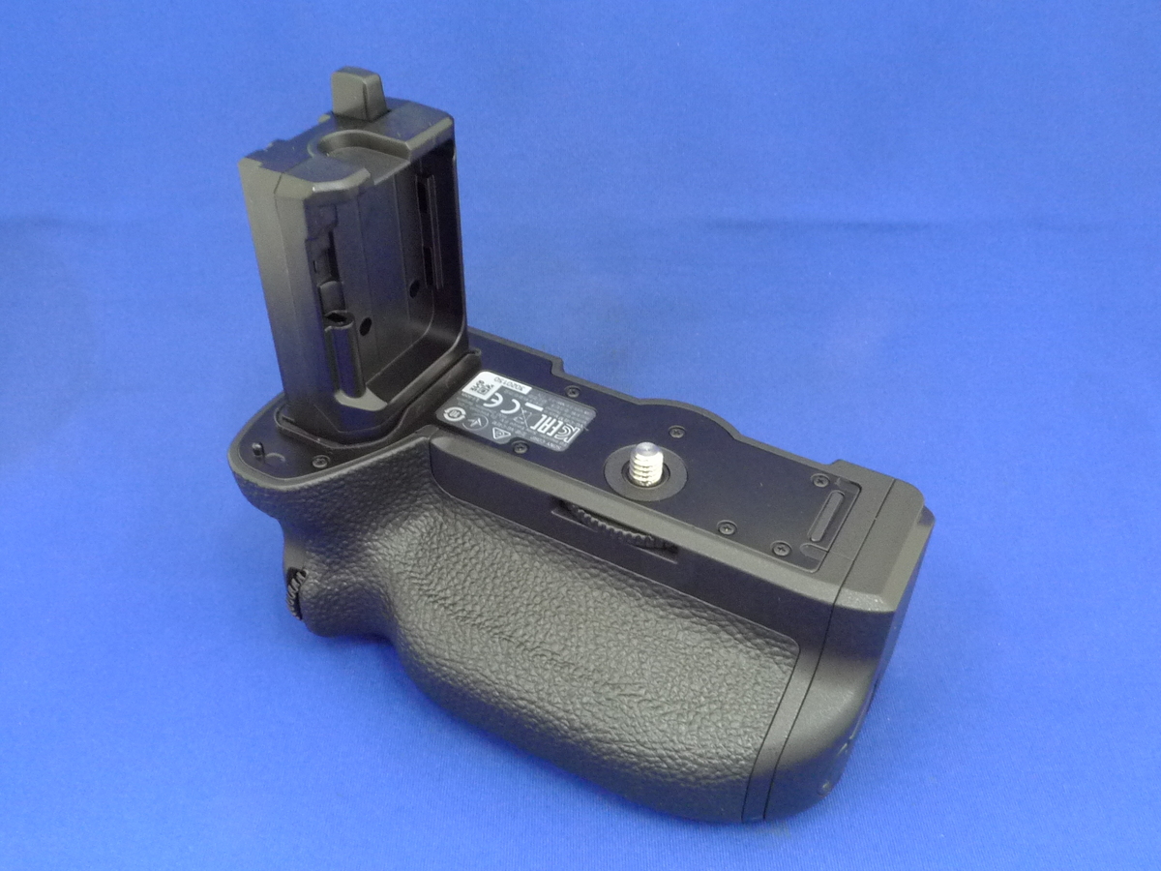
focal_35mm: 31
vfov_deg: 45.4
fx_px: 1040
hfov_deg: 58.4
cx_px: 580
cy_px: 436
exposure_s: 1/3.2
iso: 400
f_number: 8
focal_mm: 5.1
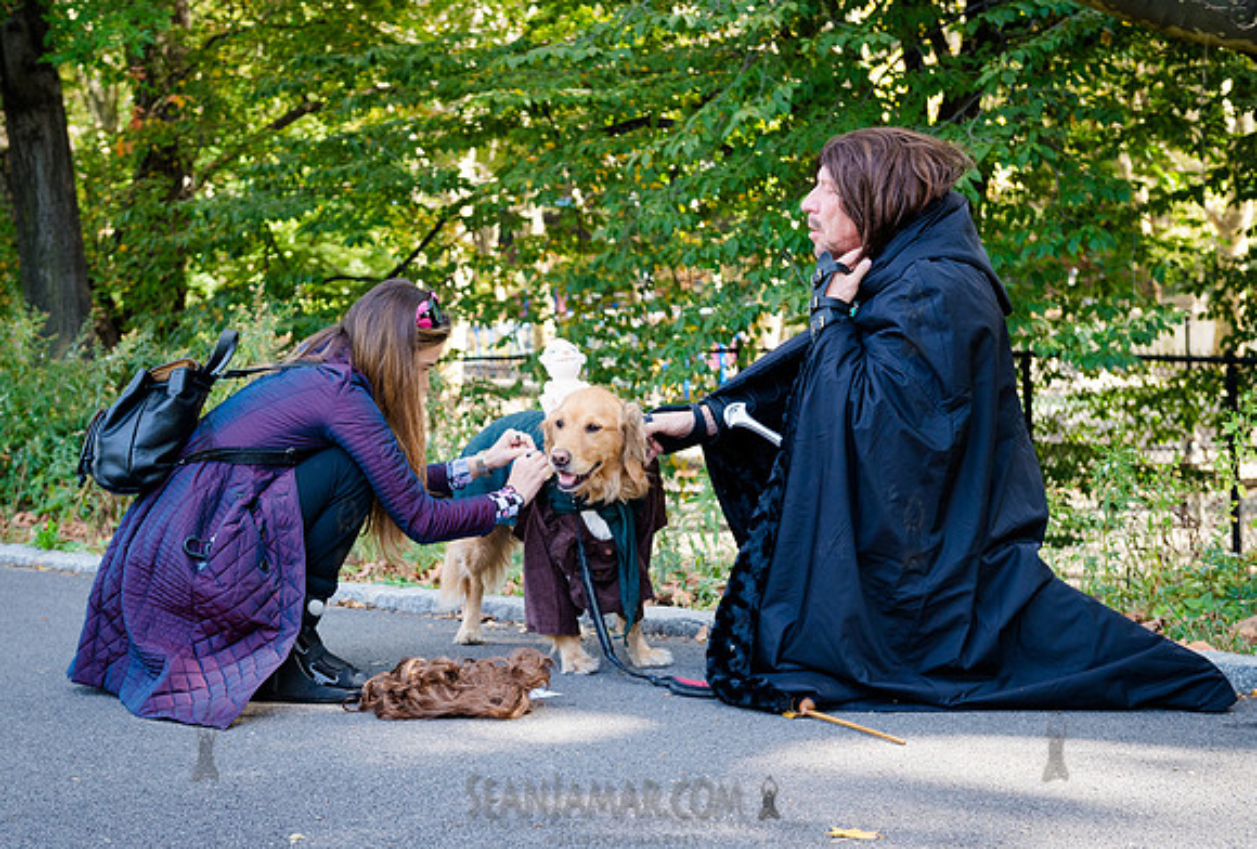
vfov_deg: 25.2
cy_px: 474
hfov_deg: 36.5
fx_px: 1903
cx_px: 543
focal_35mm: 54
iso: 1000
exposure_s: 1/250
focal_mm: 48
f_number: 5
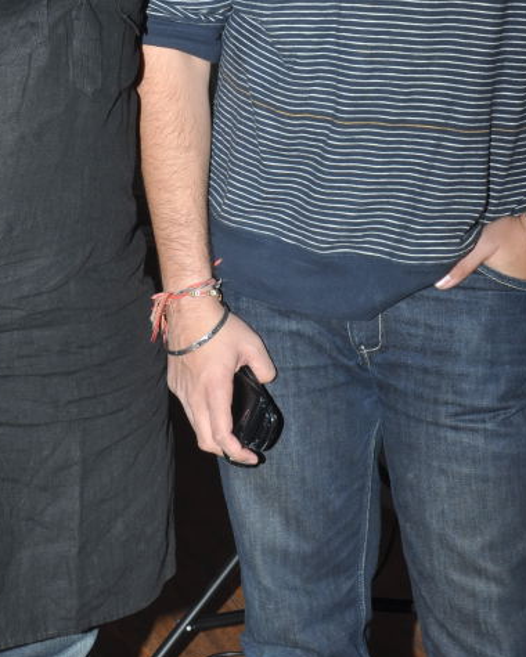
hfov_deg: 15.9
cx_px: 206
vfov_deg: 19.5
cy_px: 89
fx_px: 1888
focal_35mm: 97
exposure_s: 1/200
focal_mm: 32
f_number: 9
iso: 200
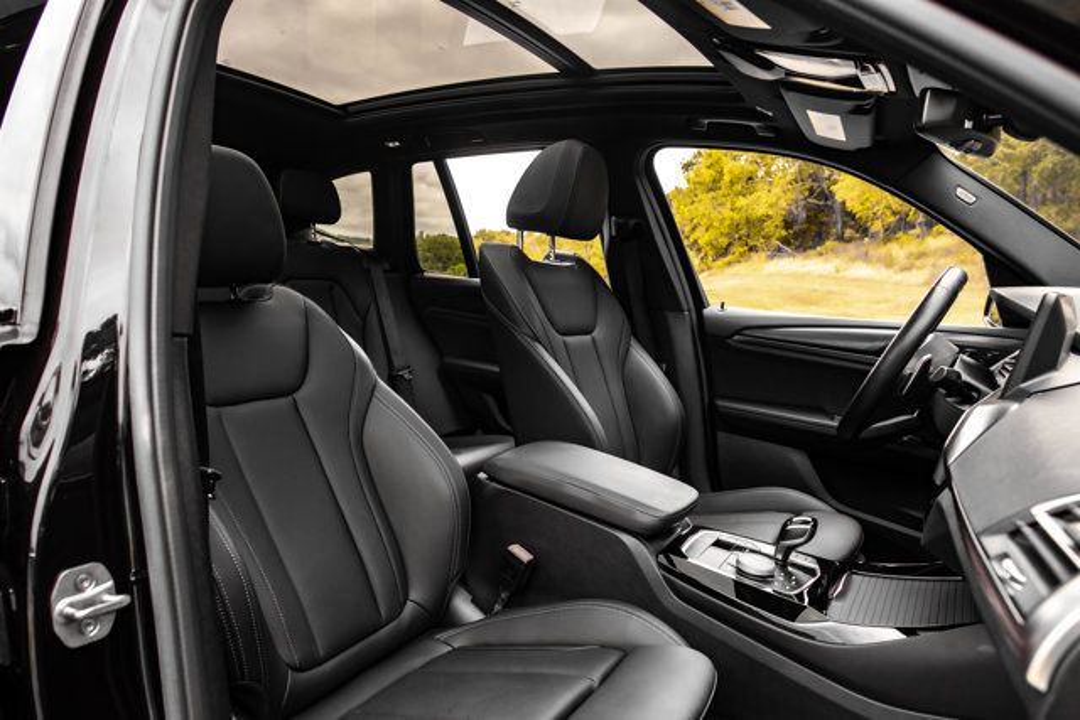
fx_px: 720
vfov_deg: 53.2
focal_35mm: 24
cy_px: 360
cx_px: 540
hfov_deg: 73.7
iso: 640
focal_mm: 24
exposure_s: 1/200
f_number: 6.3
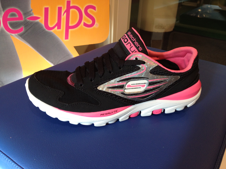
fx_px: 229
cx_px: 113
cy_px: 84
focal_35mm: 35
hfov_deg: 52.6
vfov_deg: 40.7
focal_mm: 4.28
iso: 100
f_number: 2.4
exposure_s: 1/120
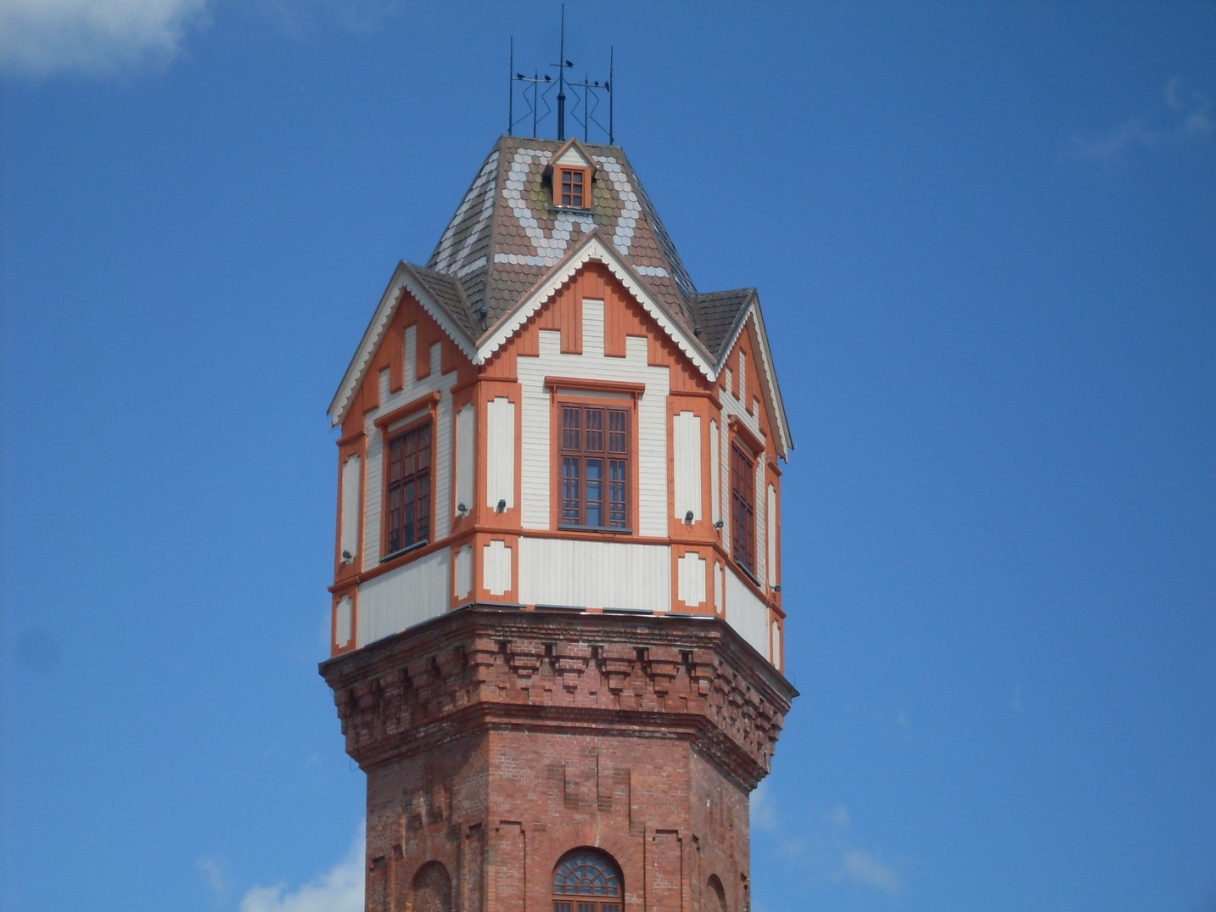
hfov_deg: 17.3
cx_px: 608
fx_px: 4005
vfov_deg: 13.0
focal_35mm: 114
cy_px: 456
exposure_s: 1/750
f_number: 5.2
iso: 80
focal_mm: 18.9
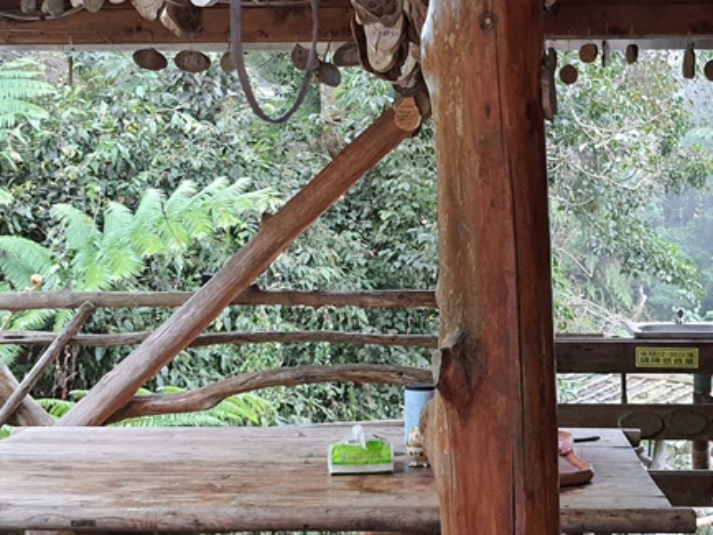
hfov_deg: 32.0
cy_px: 247
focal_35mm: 60
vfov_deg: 24.4
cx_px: 456
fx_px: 1236
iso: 250
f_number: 1.7
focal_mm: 4.32
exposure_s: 1/60
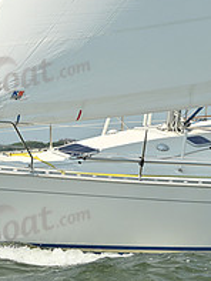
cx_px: 165
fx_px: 1607
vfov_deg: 10.0
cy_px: 140
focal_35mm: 198
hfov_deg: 7.5
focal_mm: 70
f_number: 9
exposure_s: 1/1250
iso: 320
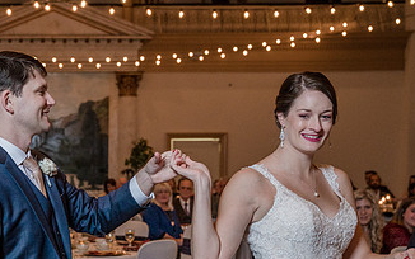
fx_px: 882
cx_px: 67
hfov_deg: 25.9
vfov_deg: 16.6
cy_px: 216
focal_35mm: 78
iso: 2000
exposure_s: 1/250
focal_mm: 41
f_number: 4
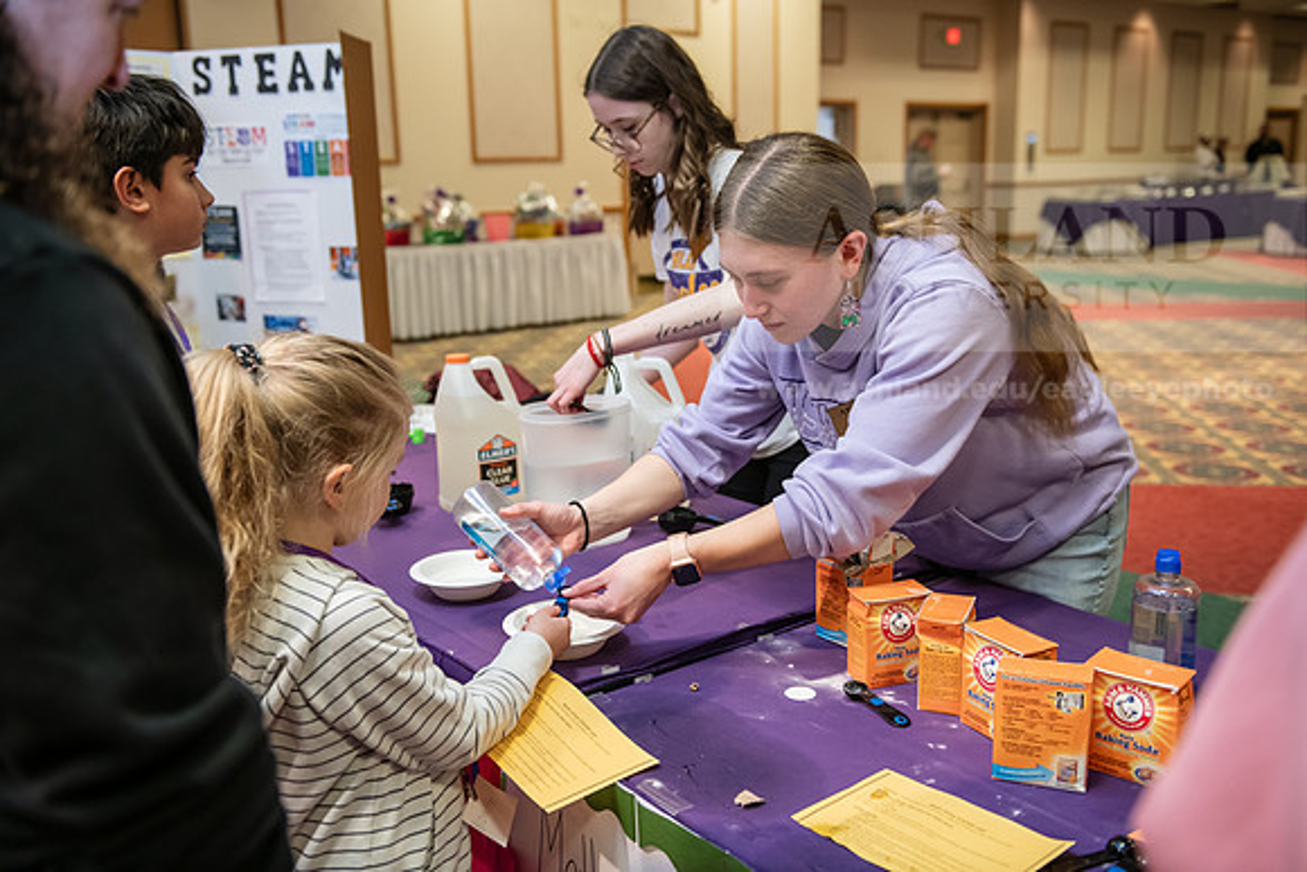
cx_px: 654
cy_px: 436
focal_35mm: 34
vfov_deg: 38.9
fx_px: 1235
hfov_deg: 55.8
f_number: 3.2
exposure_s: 1/160
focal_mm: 34
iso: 1600
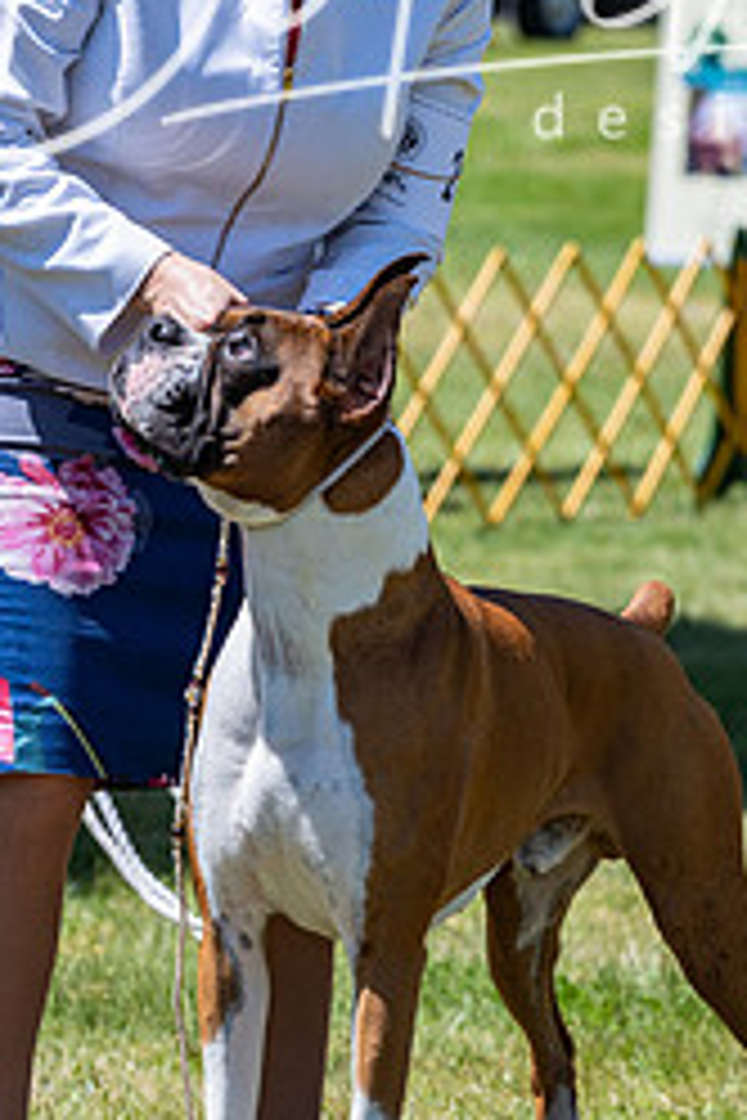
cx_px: 418
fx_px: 7656
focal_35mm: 246
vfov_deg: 8.4
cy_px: 562
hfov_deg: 5.6
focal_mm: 136
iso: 500
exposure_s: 1/1600
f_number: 6.3
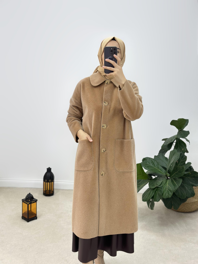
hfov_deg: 30.3
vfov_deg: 39.7
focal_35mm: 48
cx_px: 99
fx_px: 366
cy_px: 132
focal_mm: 6.86
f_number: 1.78
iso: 80
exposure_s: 1/204
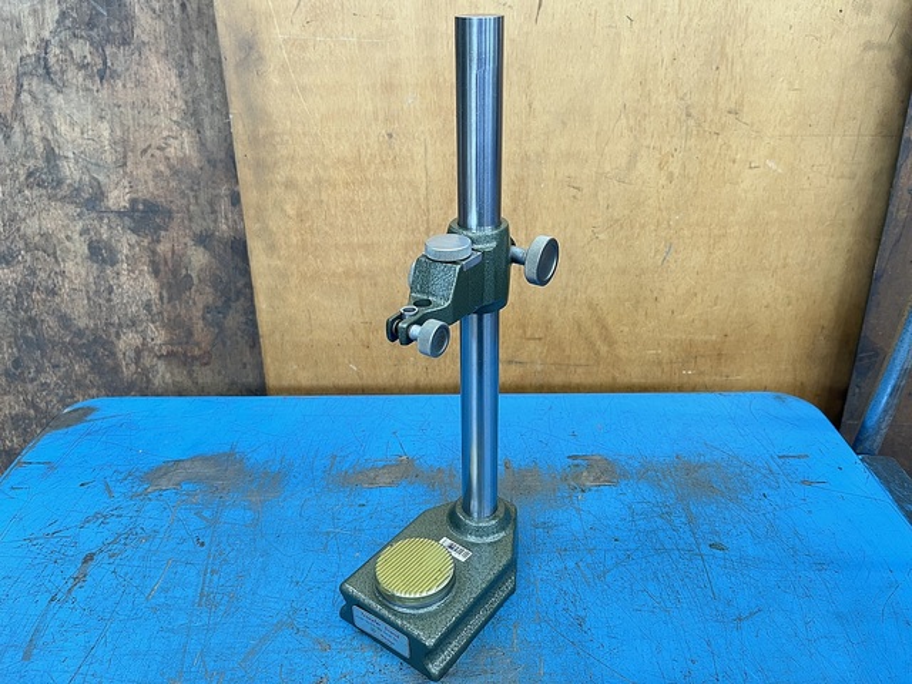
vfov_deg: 53.1
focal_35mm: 26
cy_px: 342
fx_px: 685
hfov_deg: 67.3
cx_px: 456
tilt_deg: -29.2
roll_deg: +1.8
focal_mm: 5.1
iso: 160
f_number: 1.6
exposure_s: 1/60
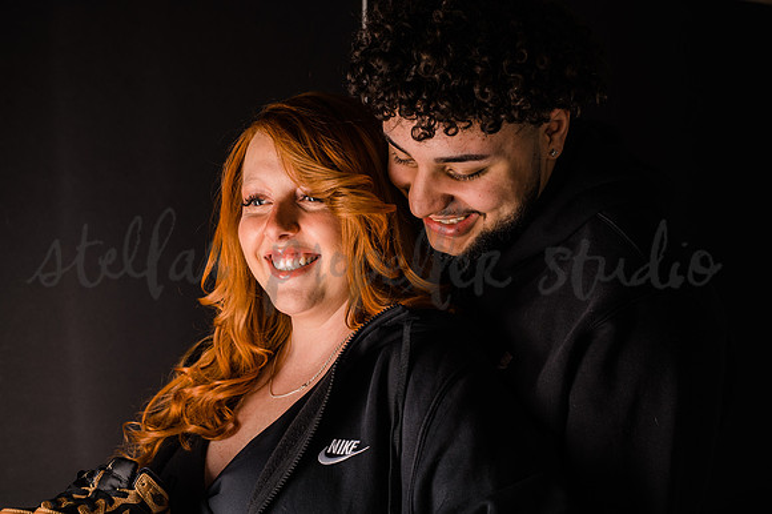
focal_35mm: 50
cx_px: 386
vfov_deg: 27.0
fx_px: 1072
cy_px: 257
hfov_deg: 39.6
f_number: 5.6
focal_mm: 50
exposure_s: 1/200
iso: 200
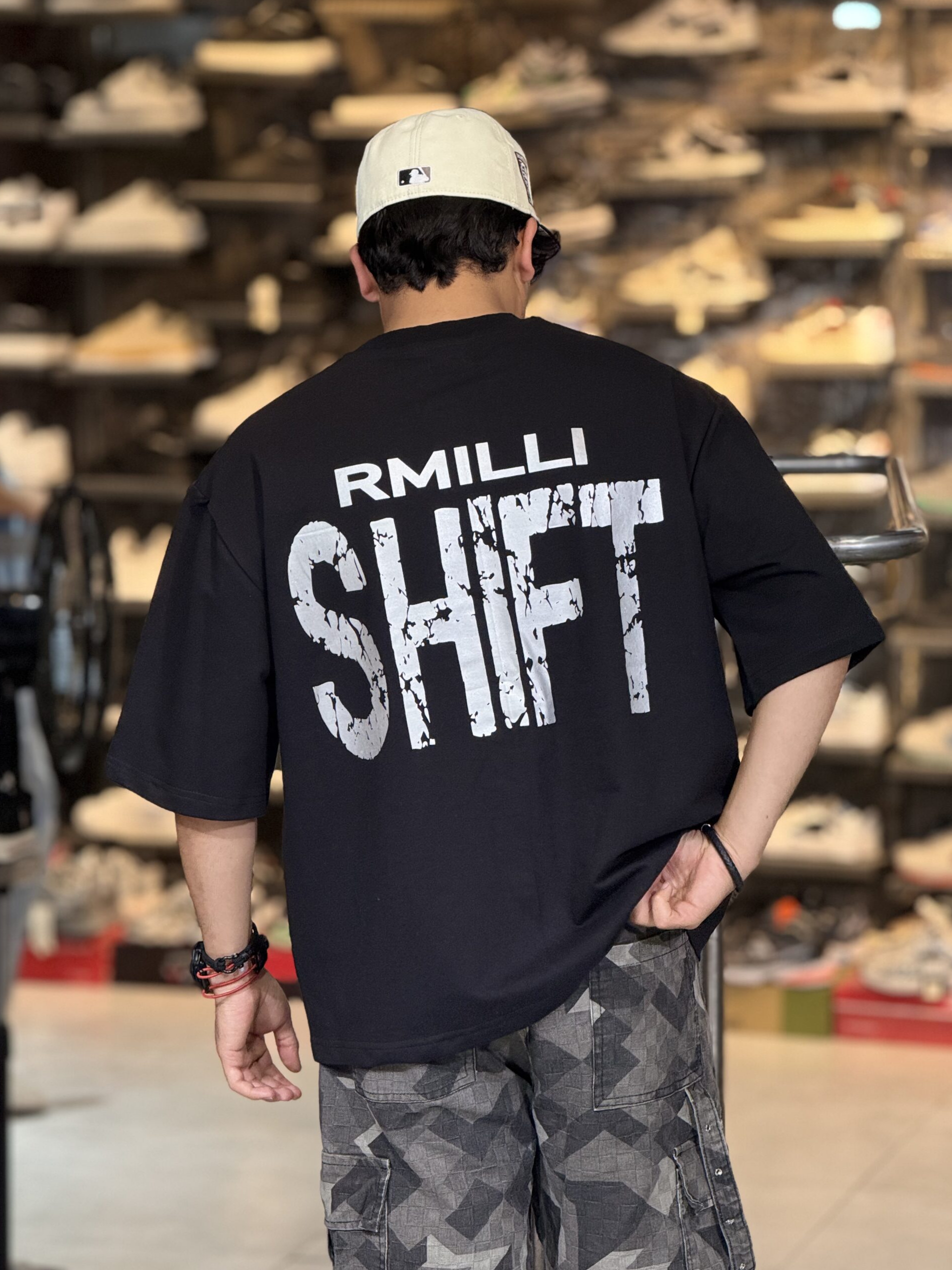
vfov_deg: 16.3
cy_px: 630
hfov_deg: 12.2
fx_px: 4437
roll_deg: -0.5
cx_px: 474
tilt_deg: -4.6
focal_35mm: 121
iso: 250
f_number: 2.8
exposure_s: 1/100
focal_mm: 15.66
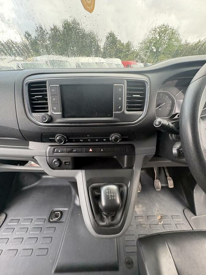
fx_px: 111
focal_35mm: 14
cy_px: 138
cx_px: 103
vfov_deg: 102.1
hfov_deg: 85.7
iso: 200
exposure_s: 1/99
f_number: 2.2
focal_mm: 2.22
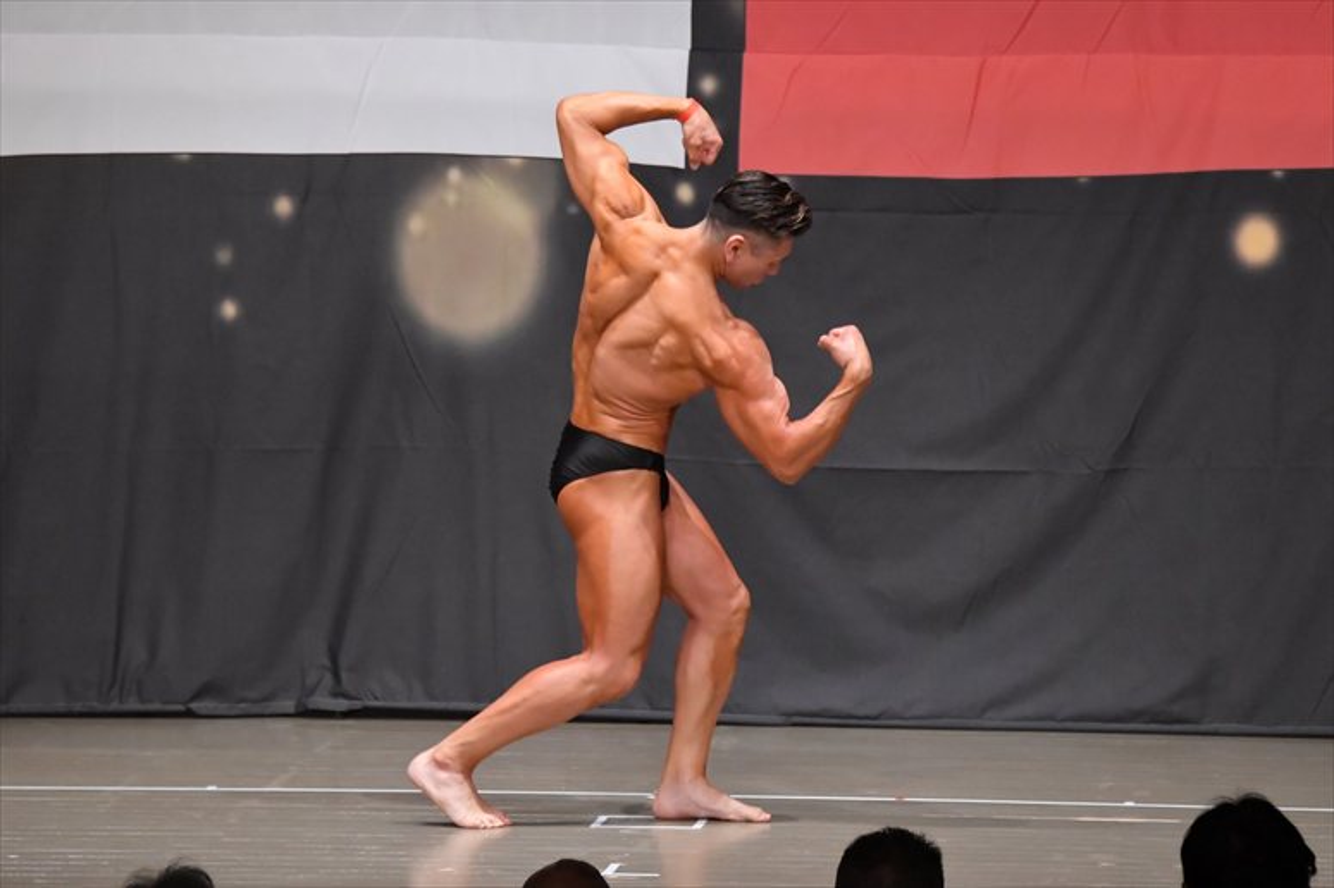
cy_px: 444
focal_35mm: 225
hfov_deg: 9.2
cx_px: 667
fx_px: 8334
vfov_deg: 6.1
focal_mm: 150
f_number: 5.6
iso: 6400
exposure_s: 1/400
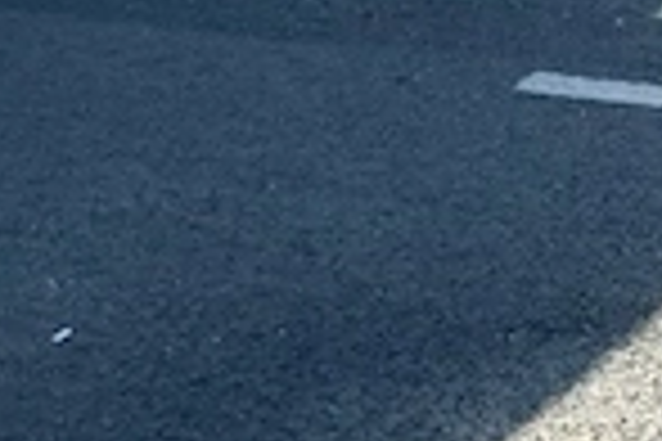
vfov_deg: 4.8
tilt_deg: -0.7
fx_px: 4983
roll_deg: +0.8
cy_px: -904
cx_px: -667
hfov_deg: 7.3
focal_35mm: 271
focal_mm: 6.76
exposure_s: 1/2331
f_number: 1.78
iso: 64
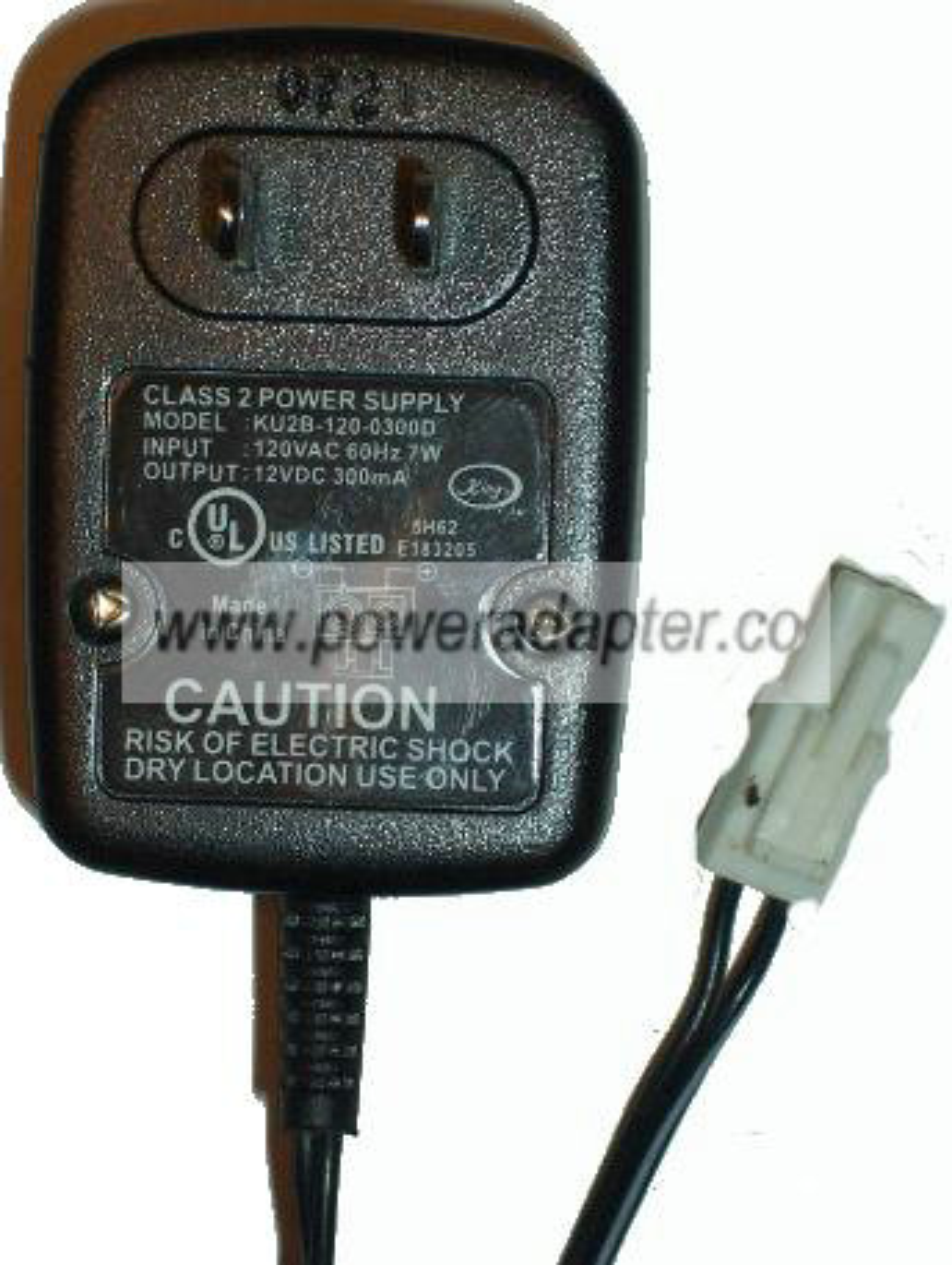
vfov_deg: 23.8
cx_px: 476
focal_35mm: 82
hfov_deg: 18.0
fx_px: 3000
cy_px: 632
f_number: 4.1
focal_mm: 13.5
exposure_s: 1/90
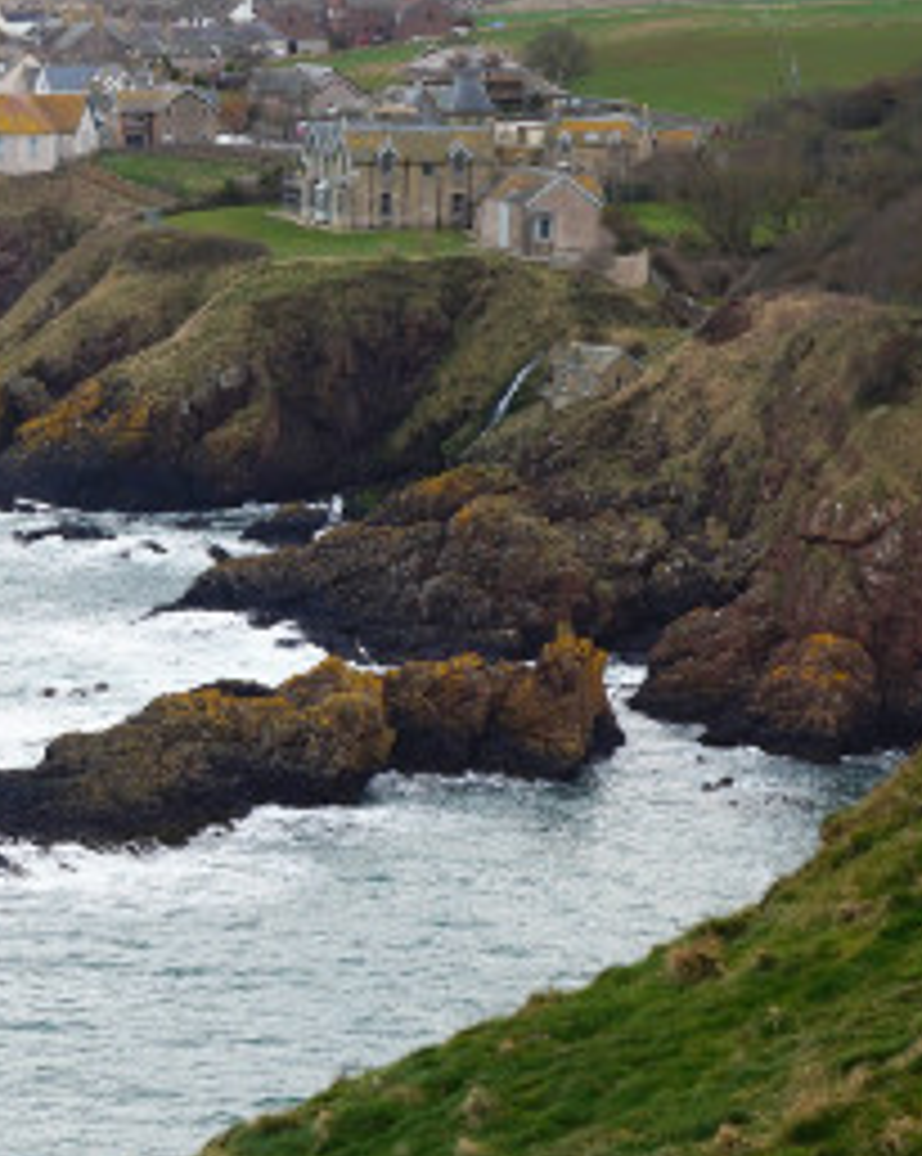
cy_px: 654
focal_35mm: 153
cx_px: -639
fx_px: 5244
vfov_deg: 12.6
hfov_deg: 9.6
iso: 100
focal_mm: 35
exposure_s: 1/80
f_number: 13
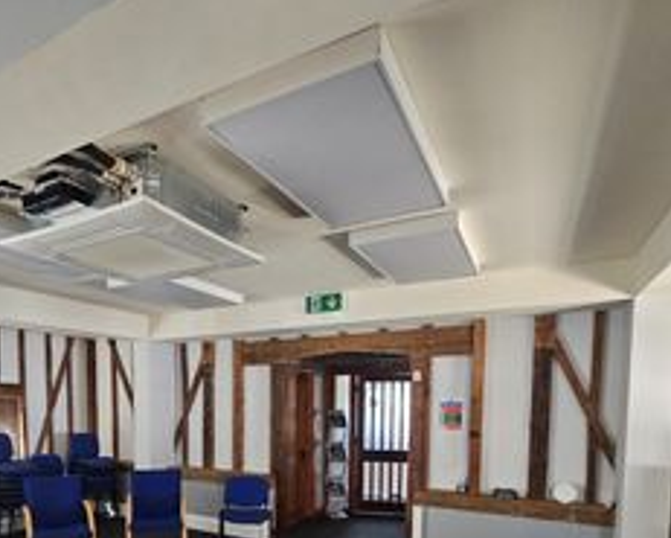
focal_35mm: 22
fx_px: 437
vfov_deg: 58.7
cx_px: 232
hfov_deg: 73.1
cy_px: 425
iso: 640
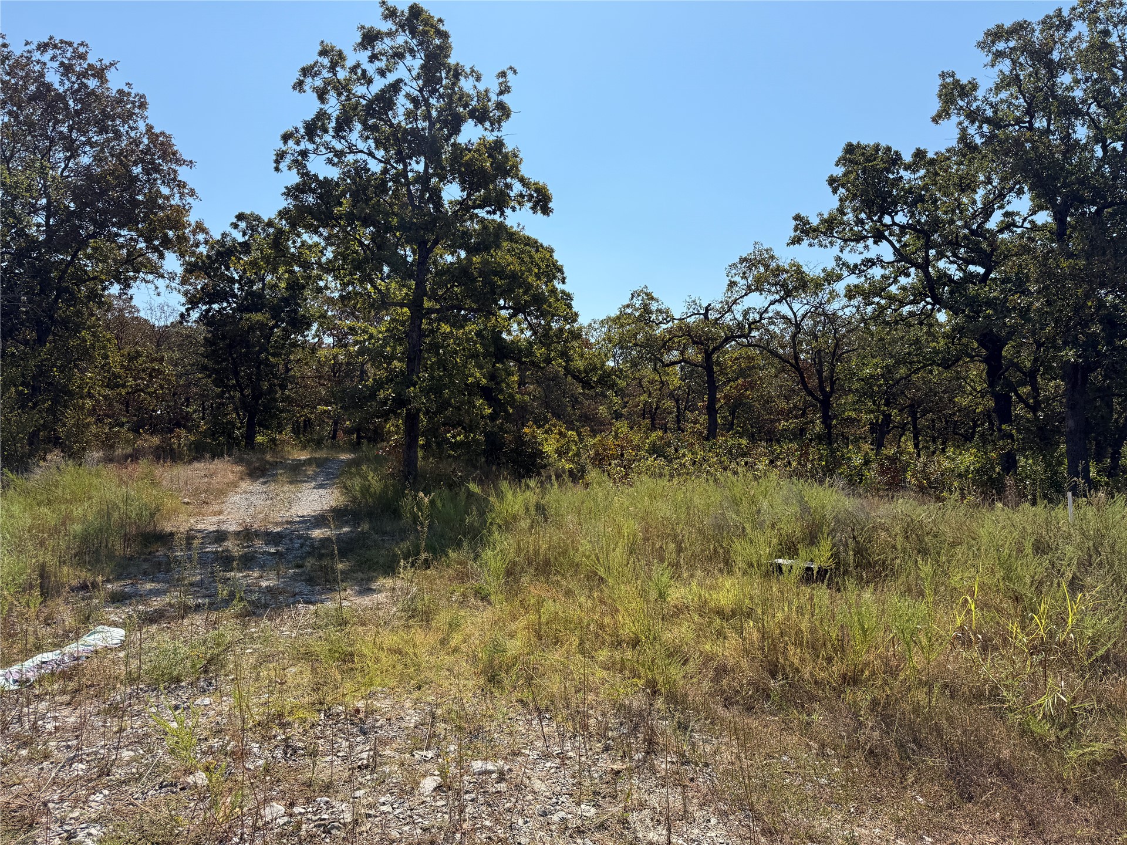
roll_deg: +1.1
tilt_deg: +3.3
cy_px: 422
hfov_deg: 71.6
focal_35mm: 24
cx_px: 564
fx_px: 781
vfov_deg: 56.8
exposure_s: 1/5714
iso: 80
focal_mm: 6.76
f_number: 1.78
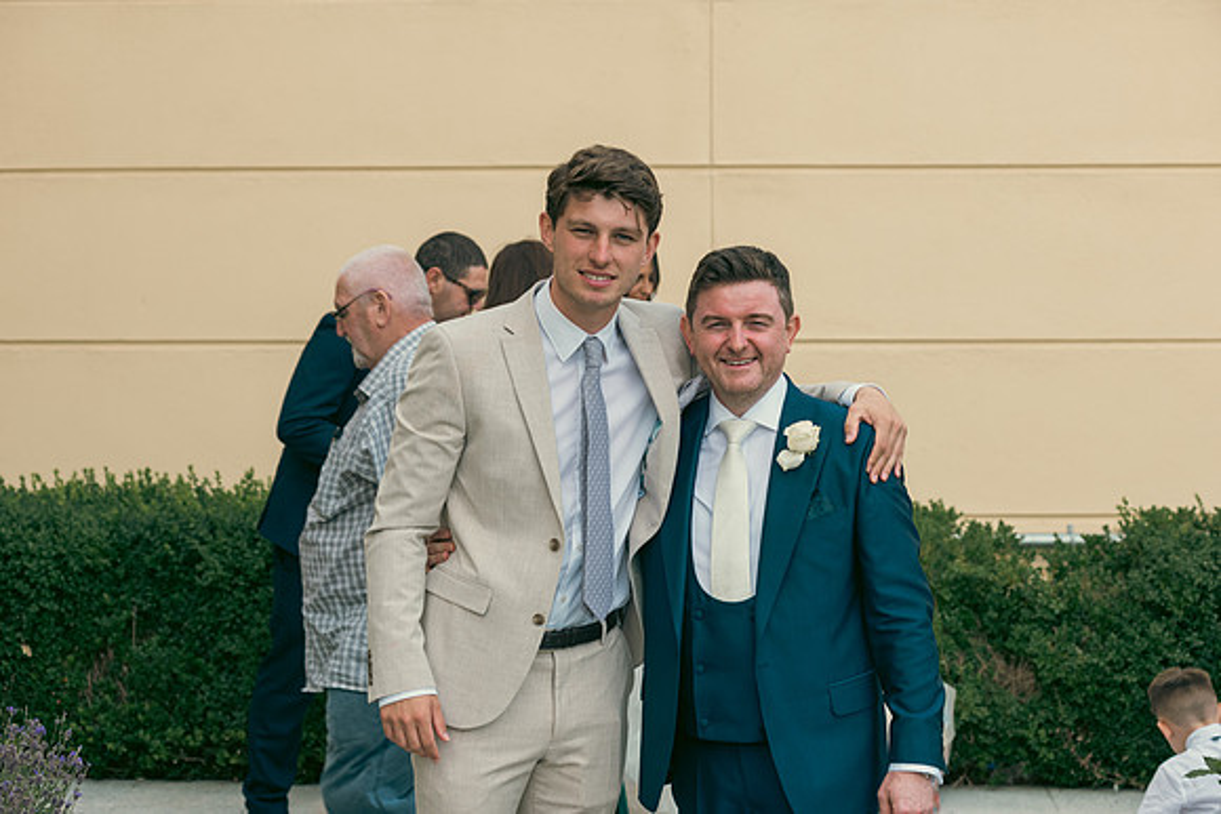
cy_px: 407
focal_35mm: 80
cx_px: 610
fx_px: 2714
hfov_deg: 25.4
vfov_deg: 17.1
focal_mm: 80
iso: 125
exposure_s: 1/160
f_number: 5
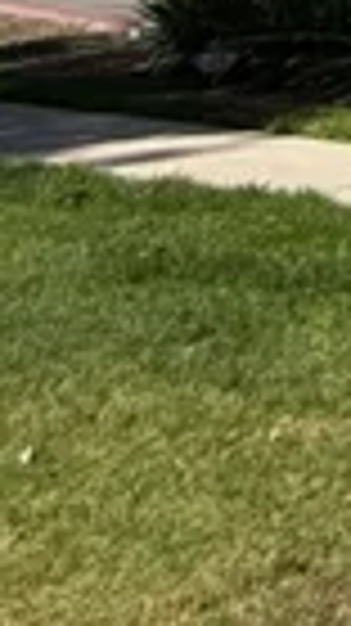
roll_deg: -0.2
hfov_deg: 8.0
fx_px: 1359
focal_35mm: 82
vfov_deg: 19.2
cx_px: 1433
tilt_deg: +15.6
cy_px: -518
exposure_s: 1/1698
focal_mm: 2.22
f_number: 2.2
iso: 50
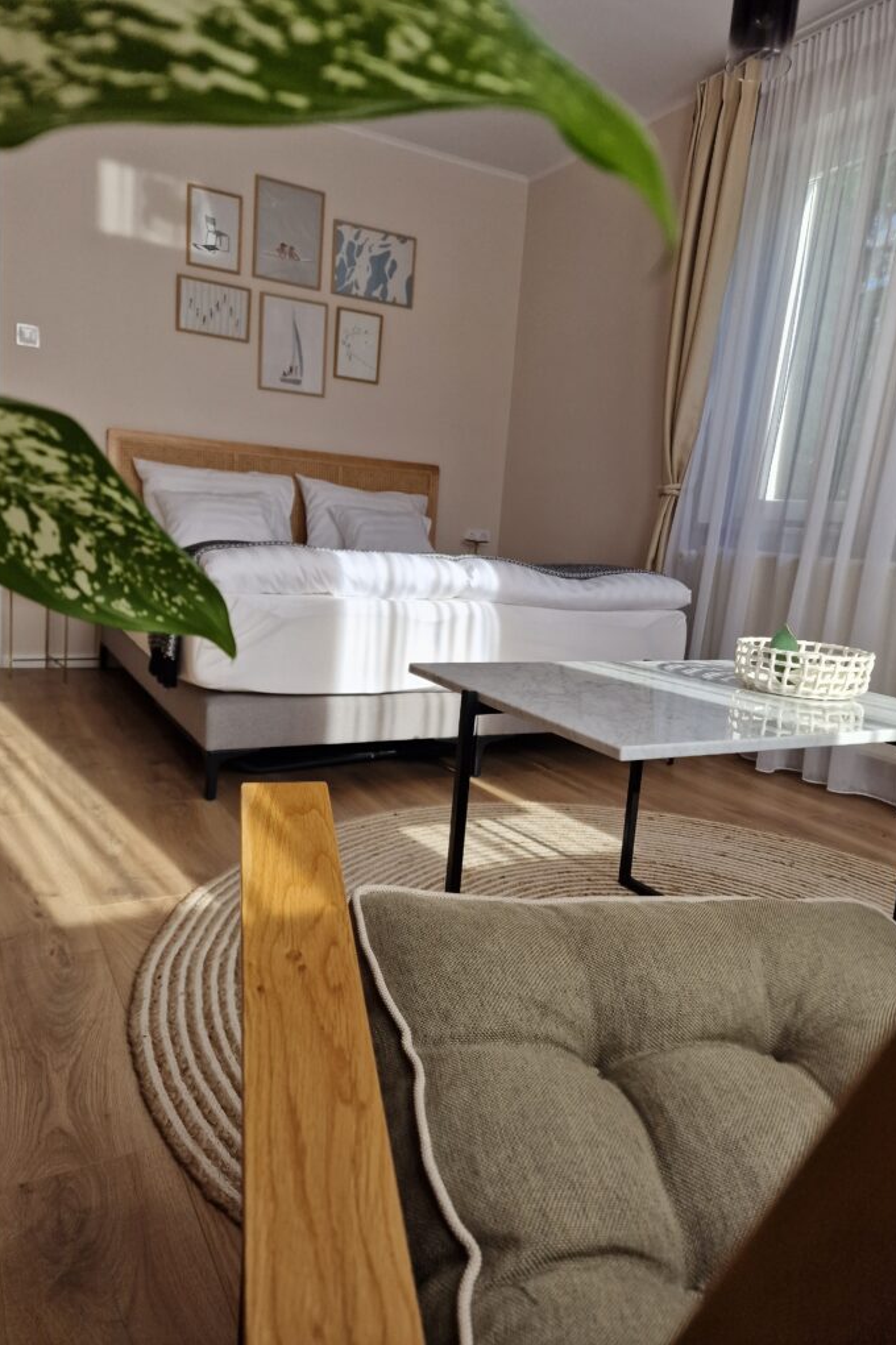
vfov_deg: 73.8
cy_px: 672
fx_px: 897
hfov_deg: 53.1
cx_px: 460
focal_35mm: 24
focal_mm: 6.4
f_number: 1.8
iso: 50
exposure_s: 1/232
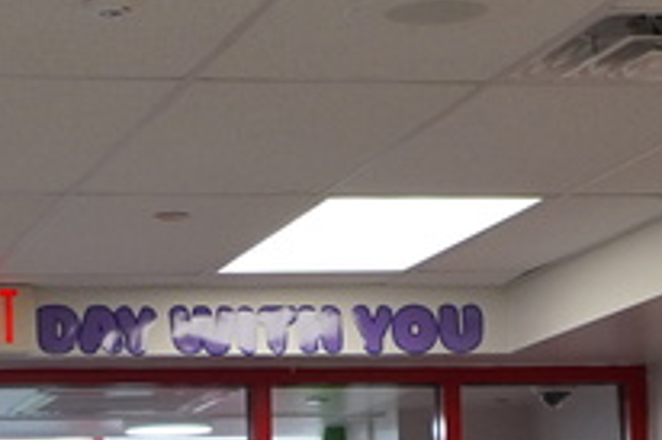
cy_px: 788
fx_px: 2875
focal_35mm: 156
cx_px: 13
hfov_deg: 13.0
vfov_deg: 8.4
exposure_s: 1/160
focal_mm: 21
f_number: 4
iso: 800
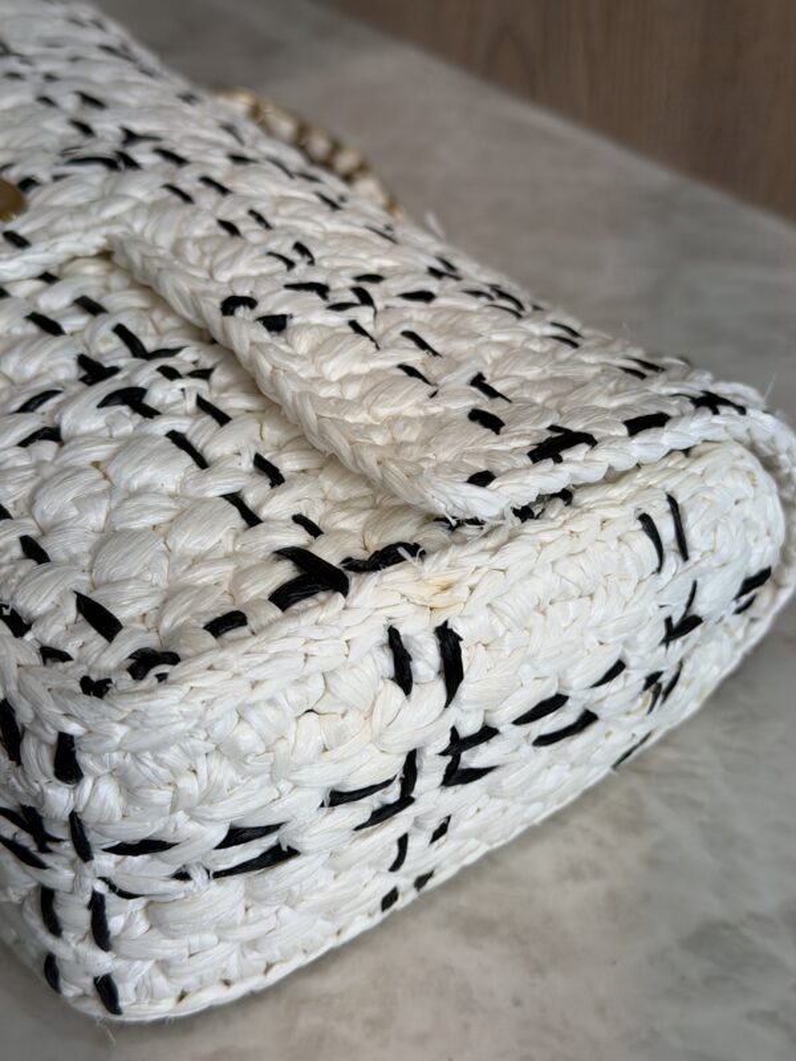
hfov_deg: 30.3
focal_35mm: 48
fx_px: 1472
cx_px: 398
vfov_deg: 39.7
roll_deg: +0.5
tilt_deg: -38.2
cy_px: 530
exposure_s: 1/122
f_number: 1.78
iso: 50
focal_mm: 6.76
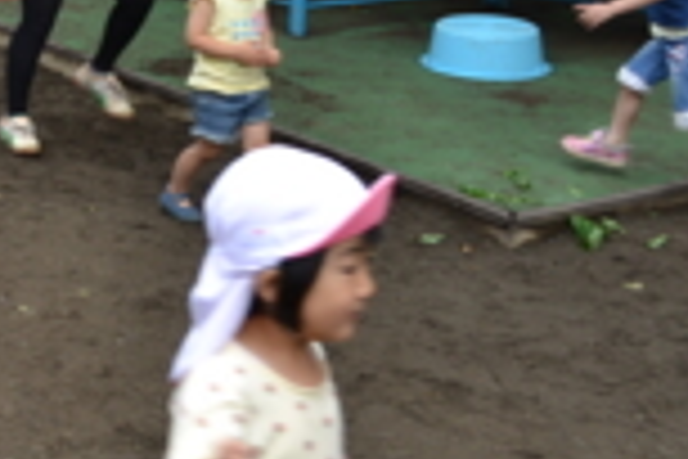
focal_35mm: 94
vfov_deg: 14.1
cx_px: -171
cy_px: -79
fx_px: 1796
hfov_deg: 20.1
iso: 100
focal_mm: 24
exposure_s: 1/125
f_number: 5.6
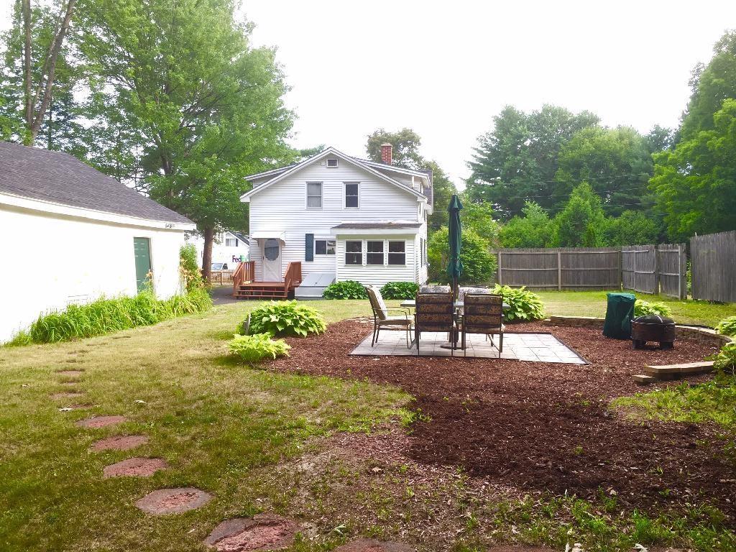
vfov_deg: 48.2
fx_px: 617
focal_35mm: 29
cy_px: 276
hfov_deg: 61.7
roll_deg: -0.3
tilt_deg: -2.1
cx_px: 368
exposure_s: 1/120
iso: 25
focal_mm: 4.15
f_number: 2.2
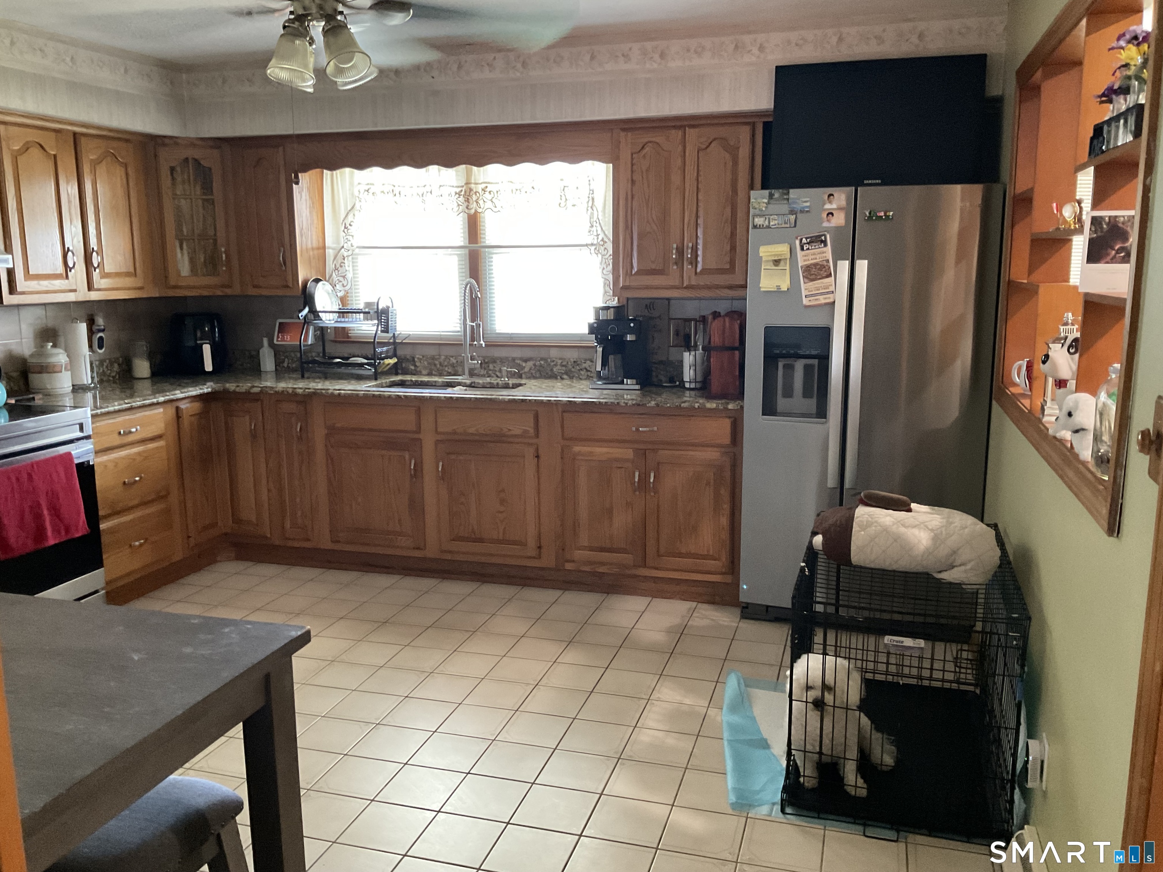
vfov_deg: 48.2
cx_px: 582
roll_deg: +0.0
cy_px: 436
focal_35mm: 29
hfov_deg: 61.7
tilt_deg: -11.3
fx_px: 974
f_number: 1.8
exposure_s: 1/30
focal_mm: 3
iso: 320
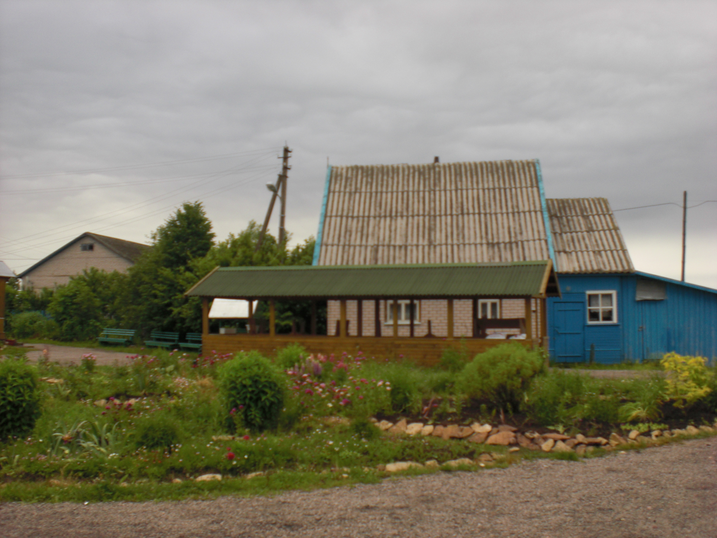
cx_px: 358
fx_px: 787
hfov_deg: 49.0
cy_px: 269
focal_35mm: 38
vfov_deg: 37.7
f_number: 3.1
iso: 64
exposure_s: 1/200
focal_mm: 6.3
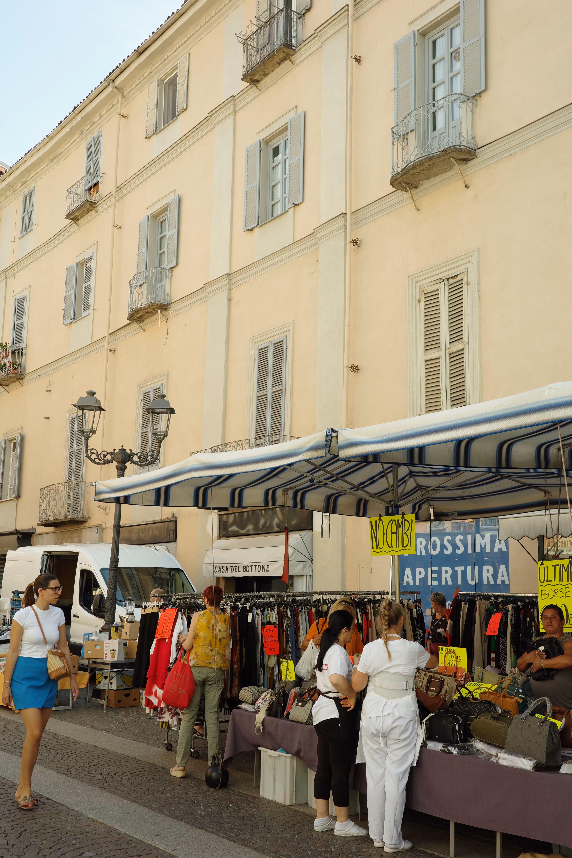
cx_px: 286
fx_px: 953
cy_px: 429
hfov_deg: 33.4
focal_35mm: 40
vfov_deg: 48.5
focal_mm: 26
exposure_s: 1/320
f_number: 4.5
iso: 200
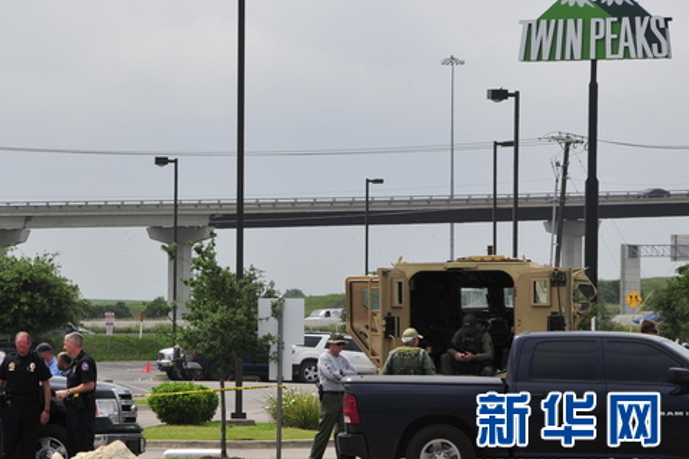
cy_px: 222
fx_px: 3437
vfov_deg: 7.6
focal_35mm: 180
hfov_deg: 11.4
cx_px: 269
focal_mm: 95
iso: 200
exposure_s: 1/500
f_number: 11
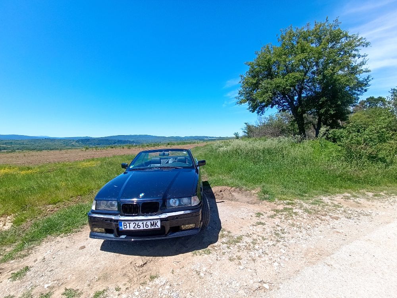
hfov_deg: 94.5
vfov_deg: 78.1
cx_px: 198
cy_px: 149
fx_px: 183
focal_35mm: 16
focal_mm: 1.65
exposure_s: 1/810
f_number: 2.2
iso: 50
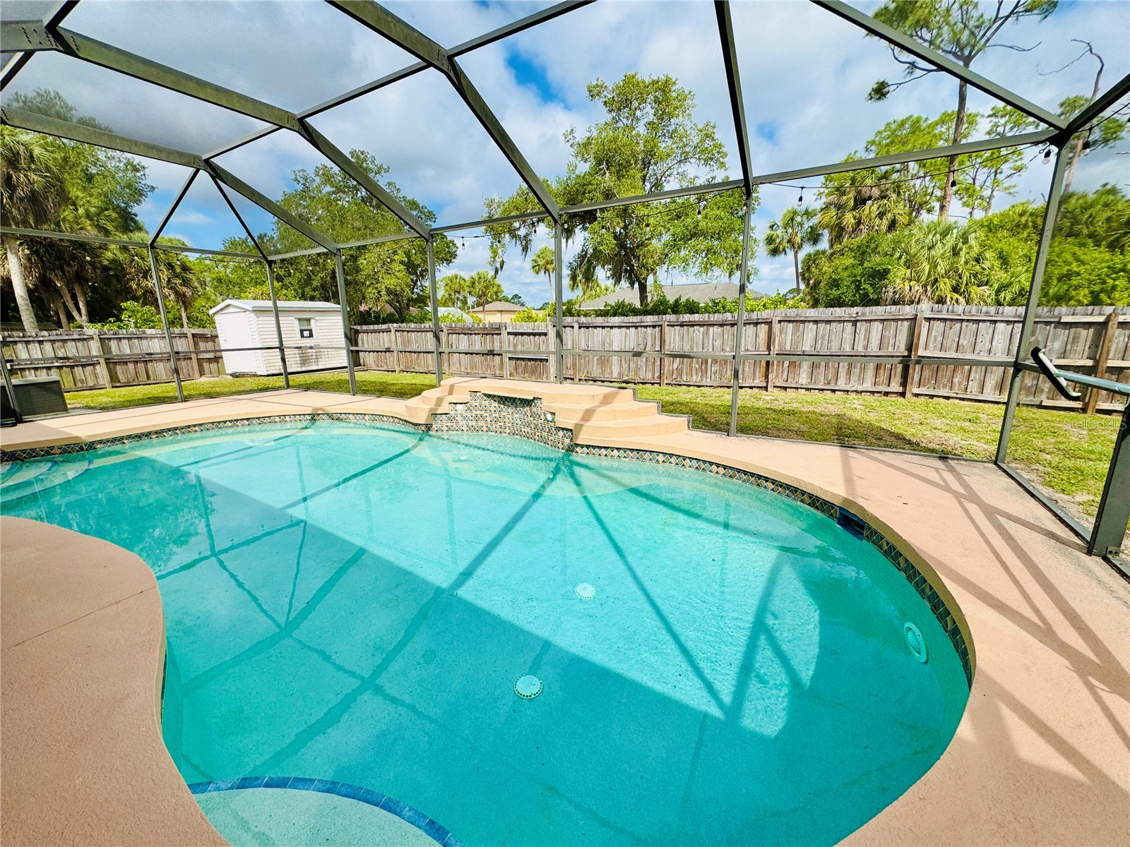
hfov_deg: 102.1
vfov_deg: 85.7
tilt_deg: -12.6
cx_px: 565
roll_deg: +1.0
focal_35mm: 14
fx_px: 457
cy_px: 424
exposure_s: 1/1637
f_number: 2.2
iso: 40
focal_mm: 2.22
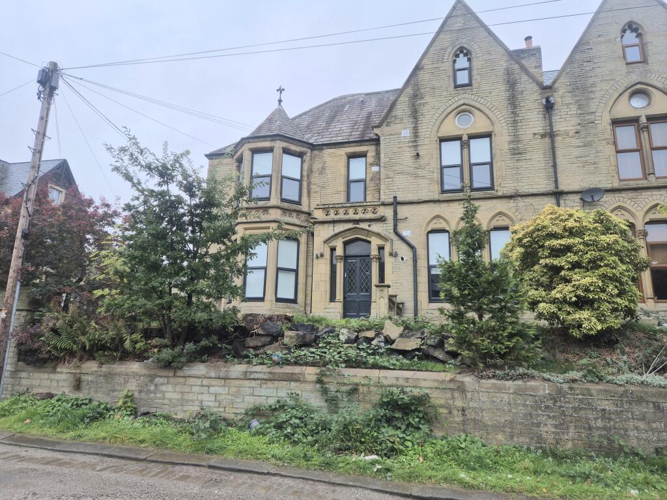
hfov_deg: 73.9
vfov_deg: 58.9
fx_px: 443
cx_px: 334
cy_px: 250
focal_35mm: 23
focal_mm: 5.4
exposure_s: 1/556
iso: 25
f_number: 1.8
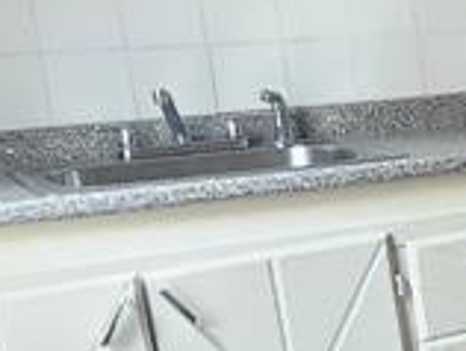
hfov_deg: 17.0
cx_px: 935
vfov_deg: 17.5
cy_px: 248
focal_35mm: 84
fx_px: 1133
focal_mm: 2.2
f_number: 2.2
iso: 800
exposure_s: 1/24
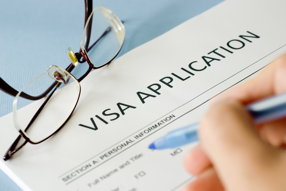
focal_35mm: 75
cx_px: 143
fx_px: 597
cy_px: 96
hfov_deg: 27.0
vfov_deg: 18.2
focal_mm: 50
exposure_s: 1/30
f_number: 5.6
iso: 200
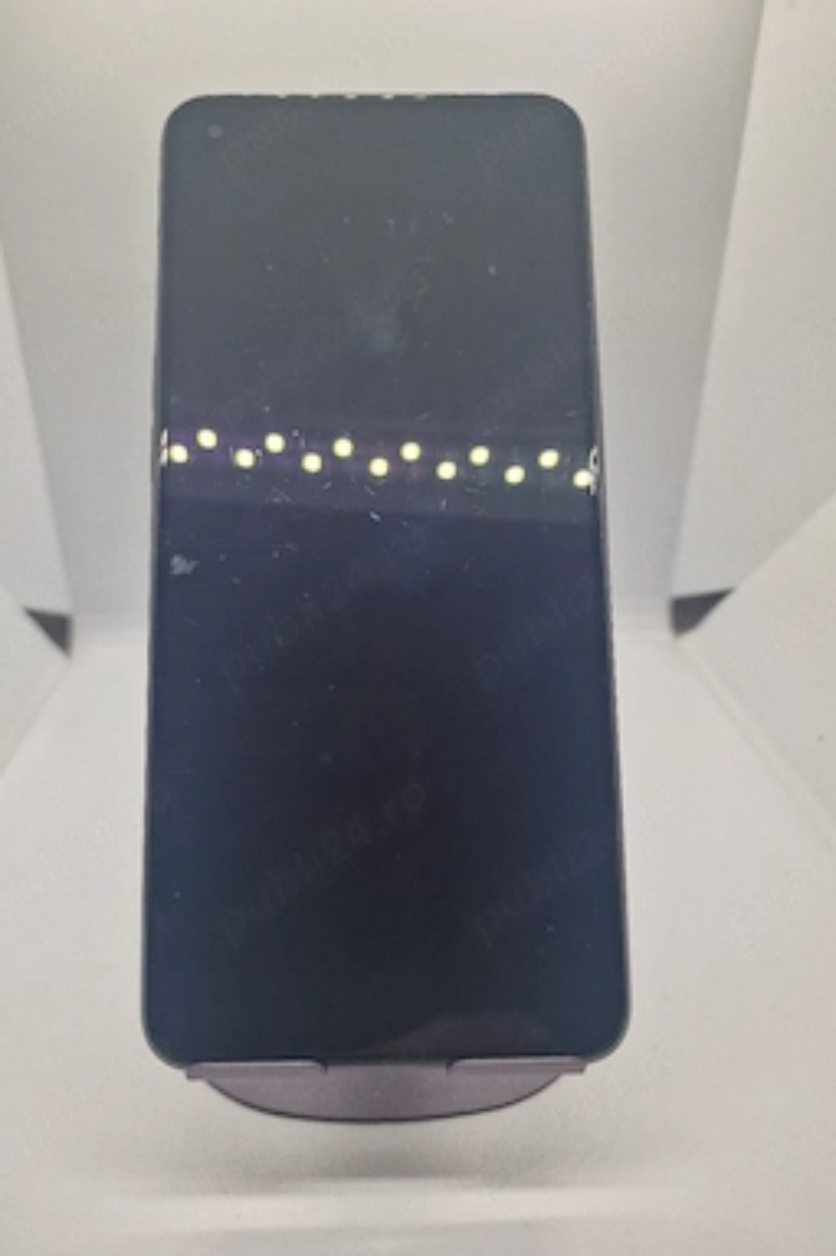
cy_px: 643
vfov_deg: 71.5
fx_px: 872
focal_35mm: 25
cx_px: 387
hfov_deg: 51.2
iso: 64
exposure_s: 1/182
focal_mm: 6.4
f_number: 1.8
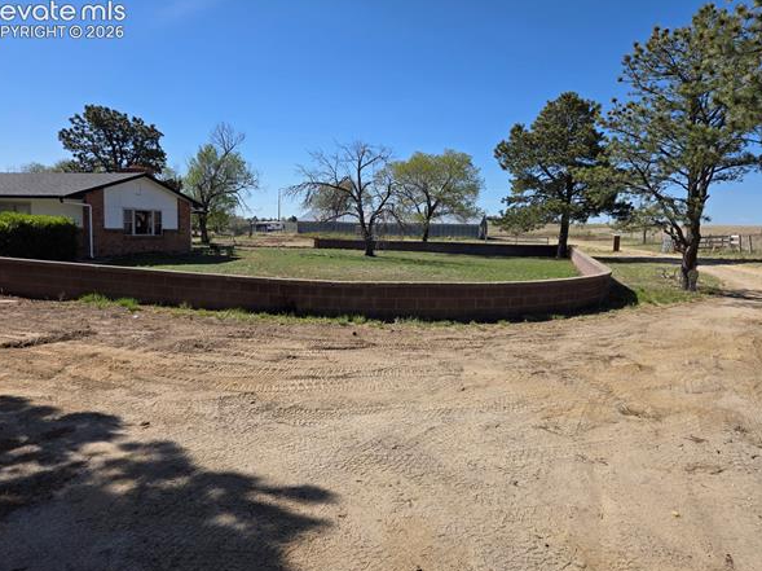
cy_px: 276
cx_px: 382
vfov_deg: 54.8
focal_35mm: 25
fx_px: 550
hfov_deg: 69.4
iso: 25
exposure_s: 1/2234
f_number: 1.8
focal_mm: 5.4
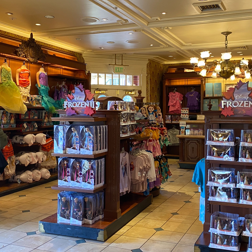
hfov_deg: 41.7
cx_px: 152
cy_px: 121
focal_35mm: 40
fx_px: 329
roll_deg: -0.9
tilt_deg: -1.1
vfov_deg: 41.9
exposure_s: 1/60
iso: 160
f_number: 1.8
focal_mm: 4.25
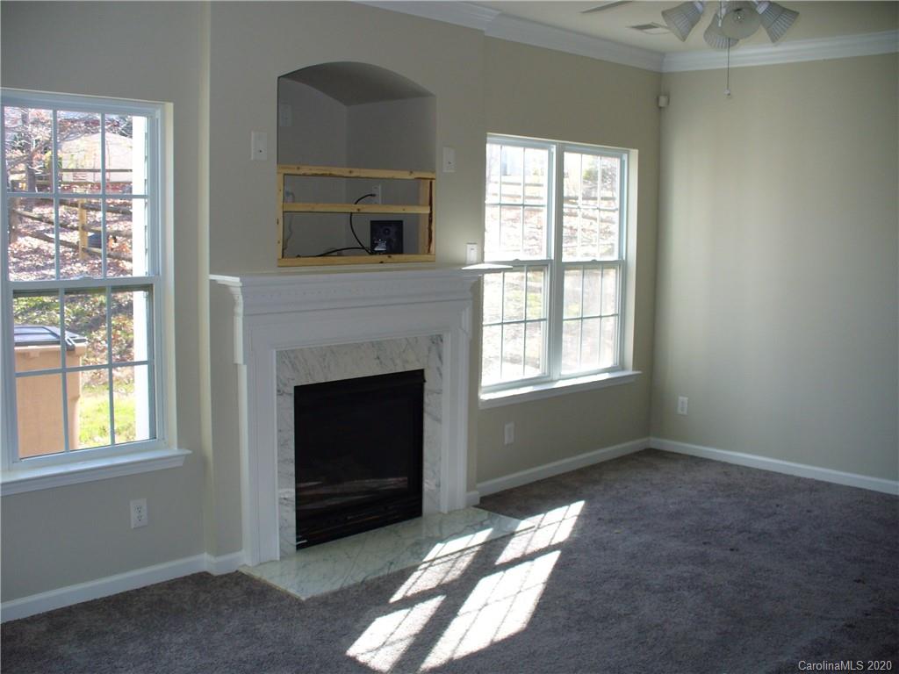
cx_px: 450
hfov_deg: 50.1
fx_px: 961
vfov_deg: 38.7
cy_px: 337
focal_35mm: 37
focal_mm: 6.1
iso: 80
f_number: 2.8
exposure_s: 1/60
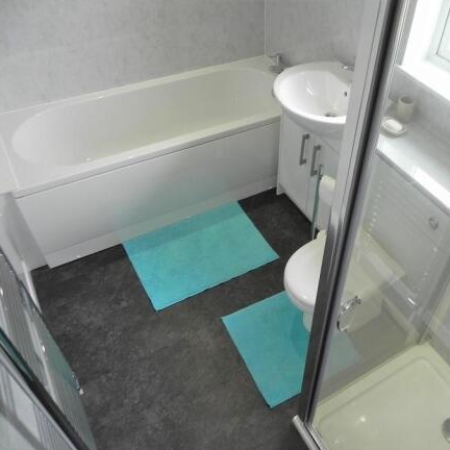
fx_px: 456
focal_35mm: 31
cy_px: 226
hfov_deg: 51.9
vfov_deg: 52.5
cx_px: 284
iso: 160
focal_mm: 4.6
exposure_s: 1/49.7
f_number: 2.8
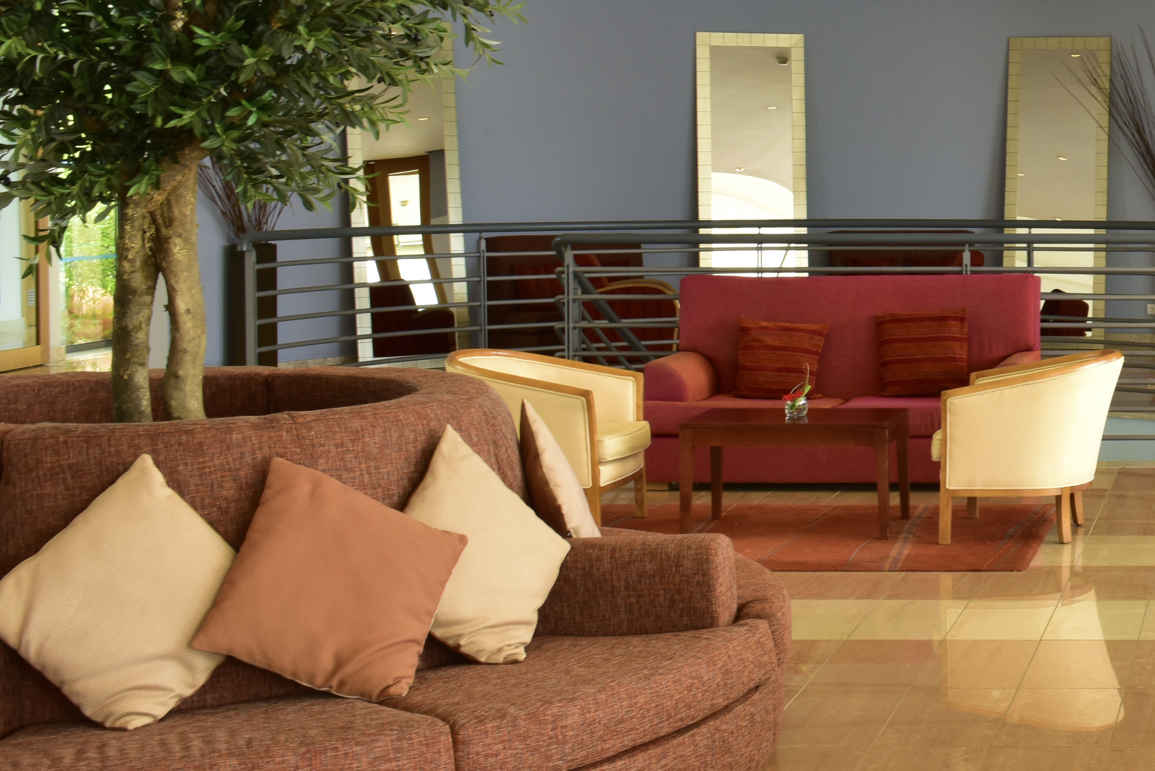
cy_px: 186
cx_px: 1270
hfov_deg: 27.8
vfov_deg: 20.5
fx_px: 2118
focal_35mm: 66
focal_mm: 29
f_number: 16
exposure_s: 1/3
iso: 500
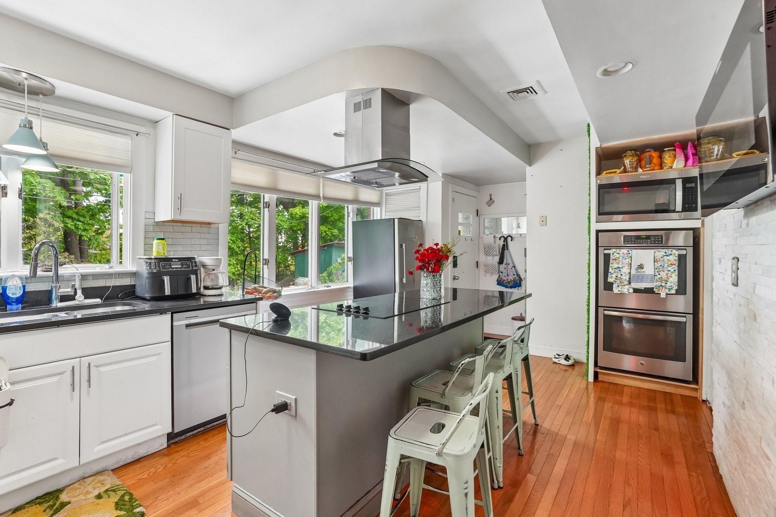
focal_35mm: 16
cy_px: 258
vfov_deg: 73.7
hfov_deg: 96.7
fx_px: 345
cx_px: 388
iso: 1600
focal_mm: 16
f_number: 9
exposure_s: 1/30
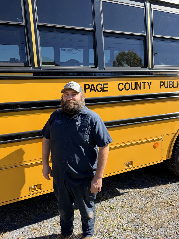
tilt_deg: -12.2
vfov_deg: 71.6
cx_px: 90
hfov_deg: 56.8
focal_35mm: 24
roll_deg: +1.3
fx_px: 165
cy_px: 120
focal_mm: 6.76
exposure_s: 1/1689
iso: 80
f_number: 1.78
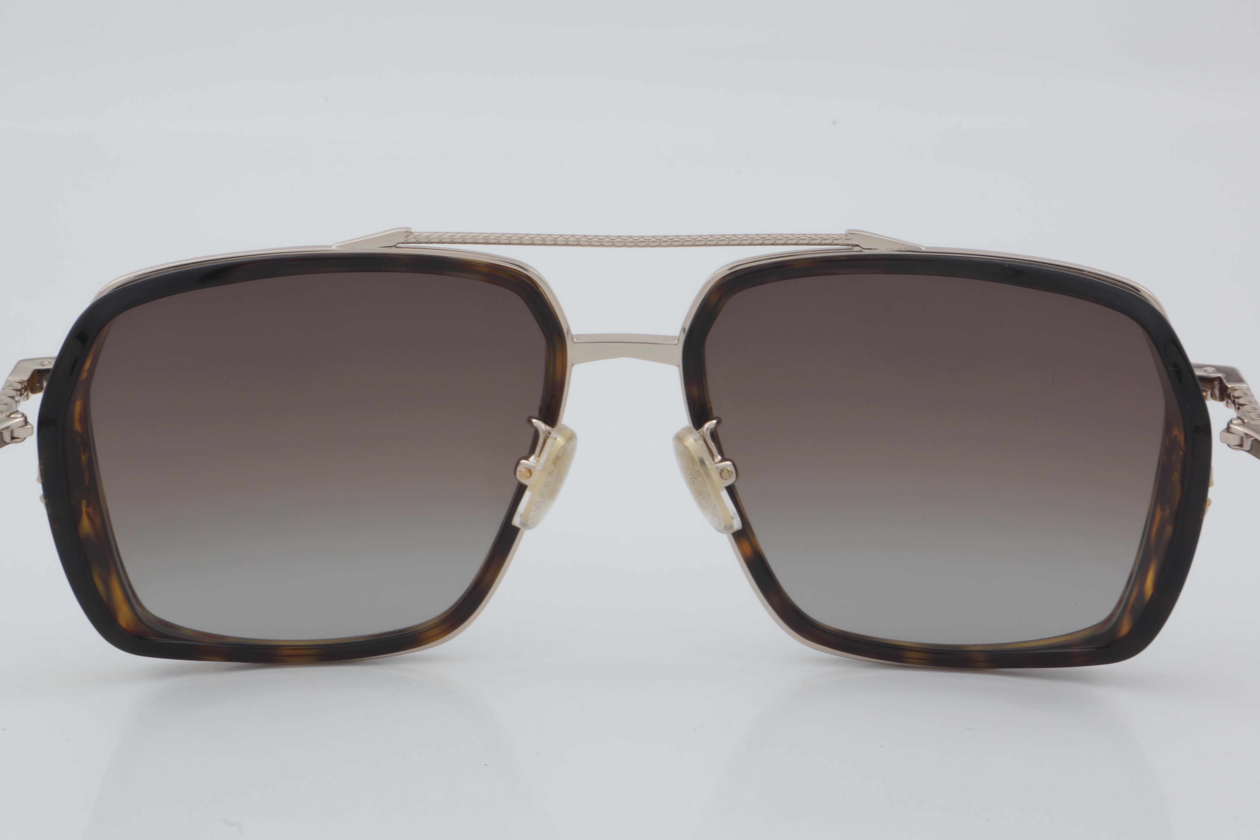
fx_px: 2887
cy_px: 420
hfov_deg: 24.6
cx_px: 630
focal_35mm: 82
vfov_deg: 16.6
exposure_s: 1/4
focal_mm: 55
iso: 100
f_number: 32
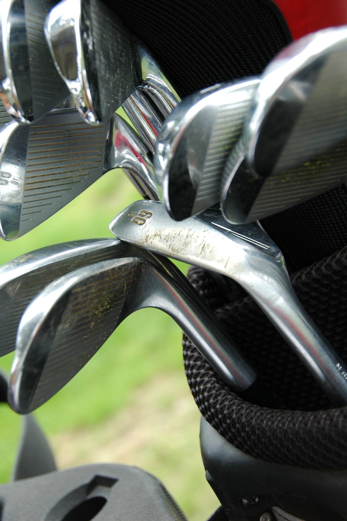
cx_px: 174
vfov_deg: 22.6
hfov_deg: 15.2
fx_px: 1303
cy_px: 260
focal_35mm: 90
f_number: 8
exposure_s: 1/125
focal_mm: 60
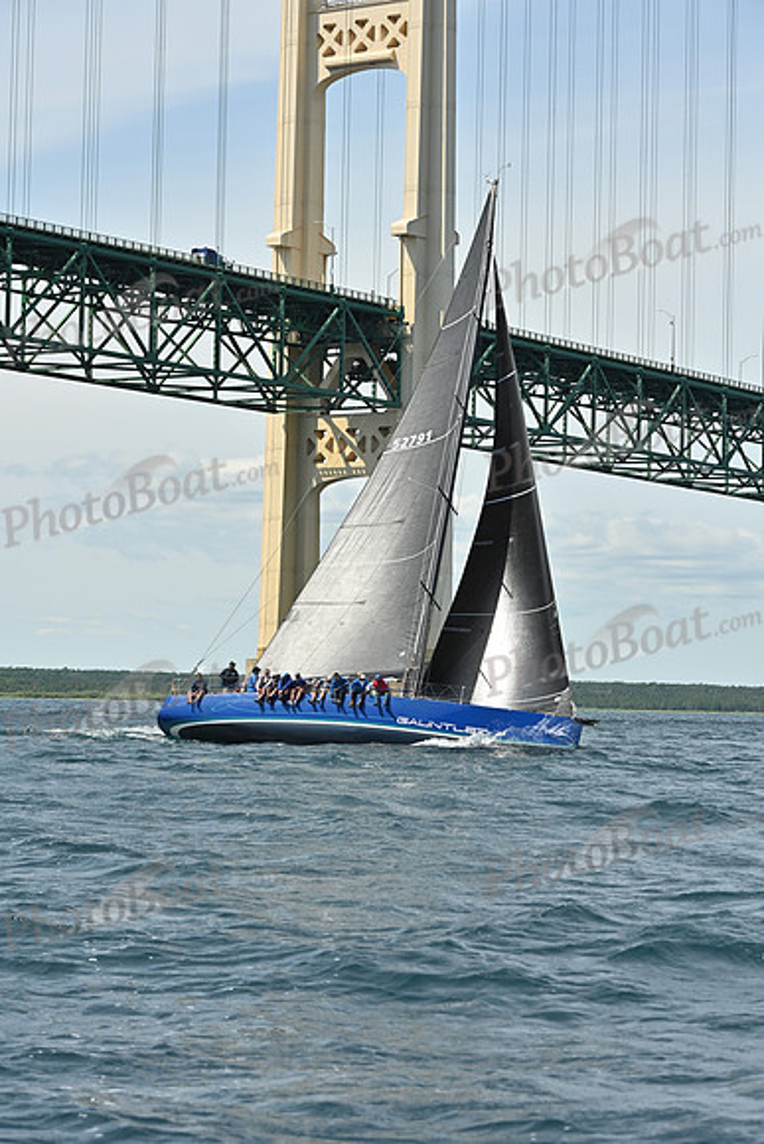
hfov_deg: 14.0
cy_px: 572
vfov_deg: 20.8
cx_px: 382
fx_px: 3118
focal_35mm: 98
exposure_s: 1/1250
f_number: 9
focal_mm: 98
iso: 320
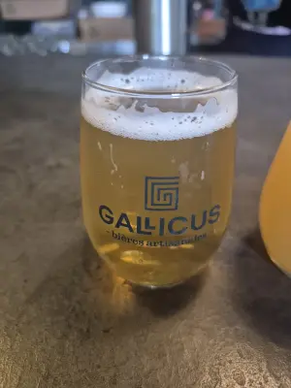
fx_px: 258
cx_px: 146
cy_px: 194
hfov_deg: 58.9
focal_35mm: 23
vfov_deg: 73.9
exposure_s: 1/60
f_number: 1.8
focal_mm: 5.4
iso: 1250
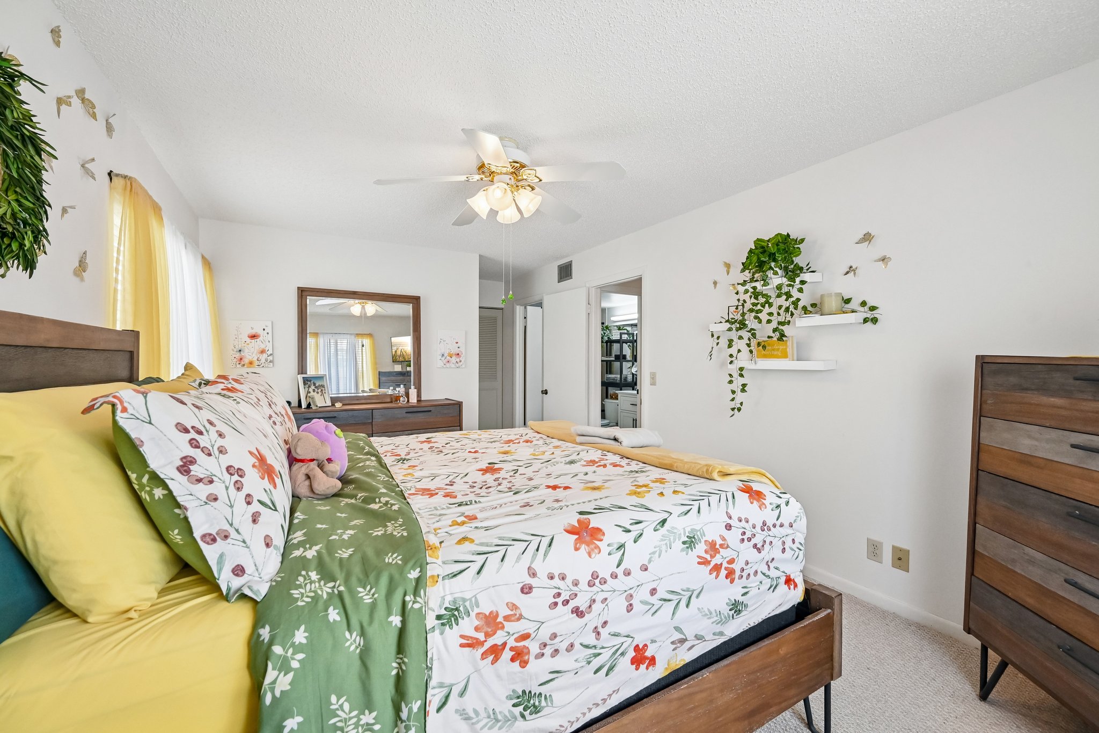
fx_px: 427
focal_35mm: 14
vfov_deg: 81.2
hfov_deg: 104.3
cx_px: 550
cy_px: 366
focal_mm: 14
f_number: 8
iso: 3200
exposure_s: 1/160
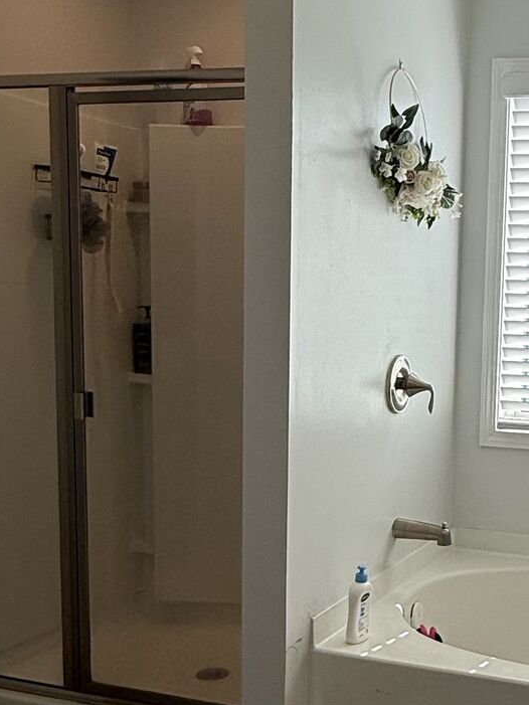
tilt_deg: -6.8
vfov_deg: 41.0
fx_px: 937
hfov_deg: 29.8
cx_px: 505
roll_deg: -1.7
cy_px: 433
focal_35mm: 46
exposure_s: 1/310
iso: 50
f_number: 2.2
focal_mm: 2.22
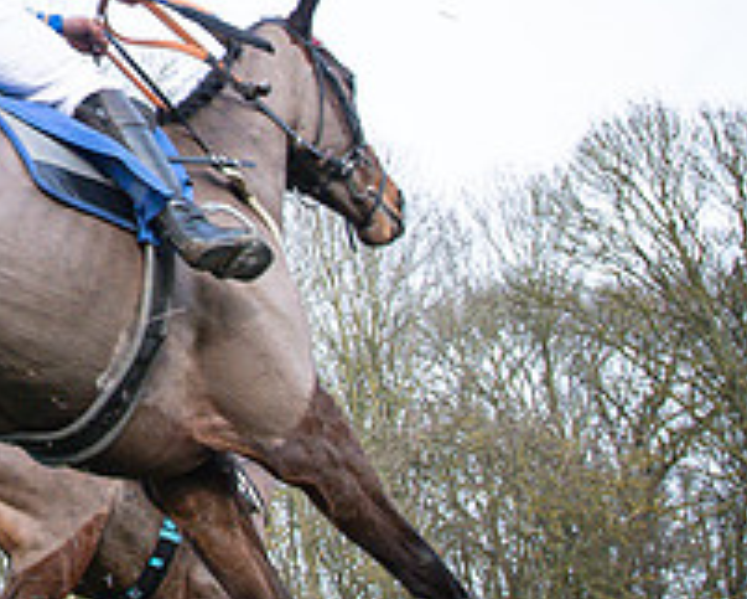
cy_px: -6
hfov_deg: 21.9
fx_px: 1703
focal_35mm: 77
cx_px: -256
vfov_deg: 19.3
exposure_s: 1/1000
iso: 2000
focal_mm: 19
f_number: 8
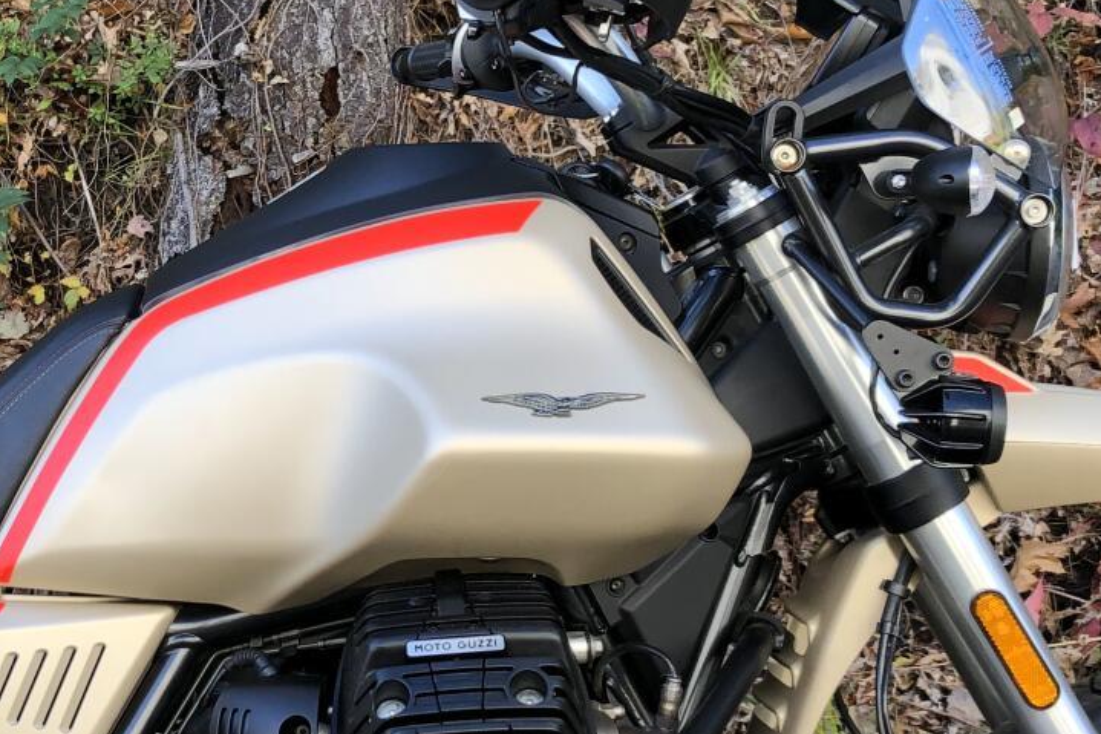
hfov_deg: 24.6
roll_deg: +3.9
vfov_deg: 16.8
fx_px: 2477
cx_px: 207
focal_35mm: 81
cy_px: 374
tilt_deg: -4.8
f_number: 1.8
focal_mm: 4
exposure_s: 1/120
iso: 40
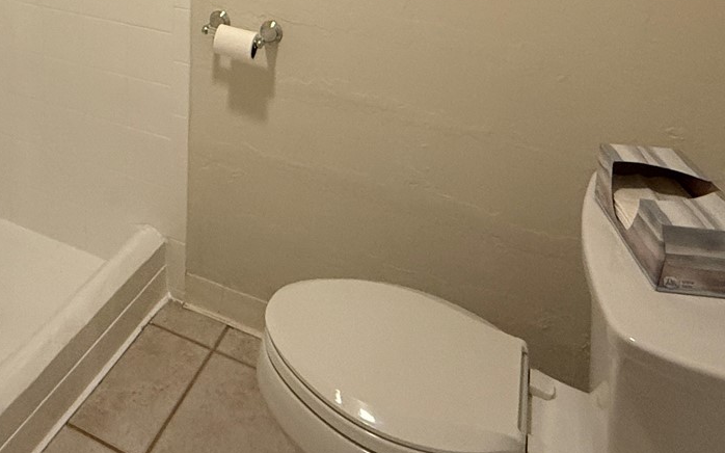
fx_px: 672
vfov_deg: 31.3
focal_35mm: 34
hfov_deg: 55.2
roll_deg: -1.7
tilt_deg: -9.3
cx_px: 226
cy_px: -90
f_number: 2.2
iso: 500
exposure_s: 1/60
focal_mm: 2.22
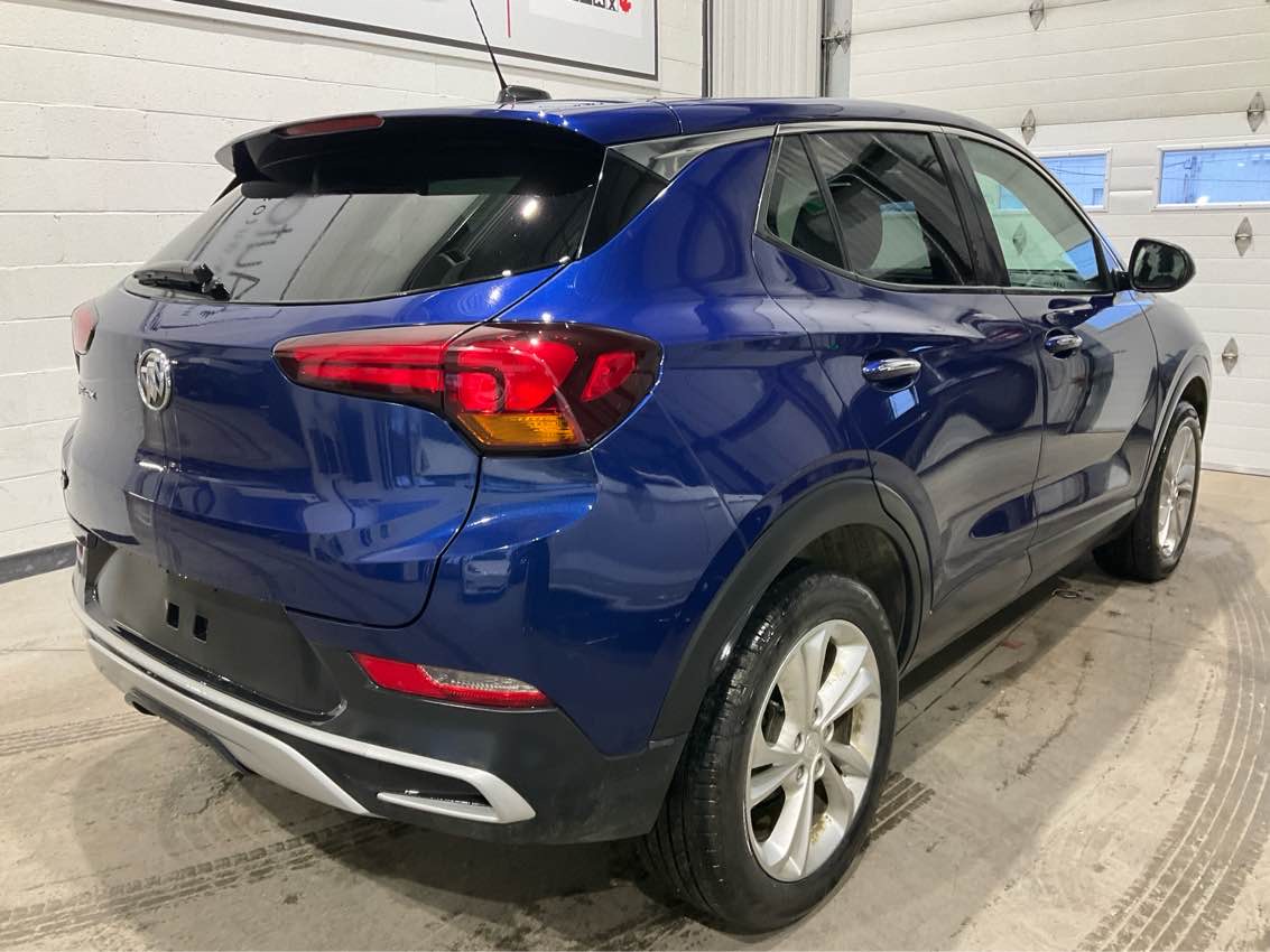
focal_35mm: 29
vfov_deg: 48.2
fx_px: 1064
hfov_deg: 61.7
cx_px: 635
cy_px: 476
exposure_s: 1/60
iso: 200
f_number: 1.8
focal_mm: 3
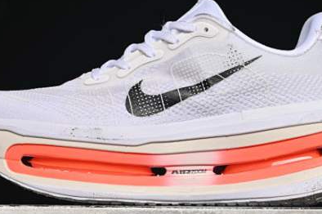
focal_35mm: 139
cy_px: 83
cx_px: 171
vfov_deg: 9.8
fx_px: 1242
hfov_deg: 14.8
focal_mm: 50
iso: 160
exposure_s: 1/60
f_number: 6.3
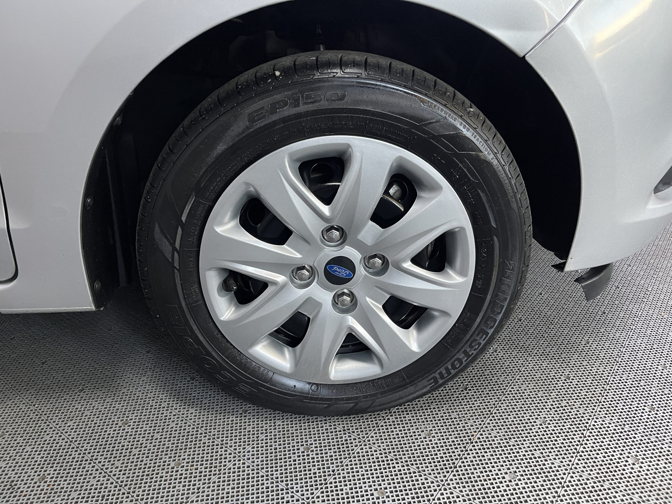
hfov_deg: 69.4
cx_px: 336
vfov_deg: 54.9
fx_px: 485
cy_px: 252
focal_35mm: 25
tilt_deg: -26.6
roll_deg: +1.2
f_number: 1.6
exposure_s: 1/60
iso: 250
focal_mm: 5.1
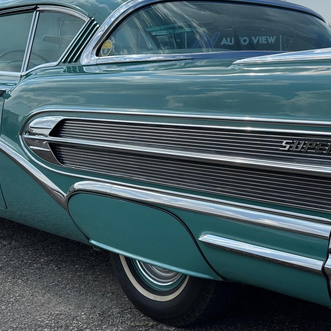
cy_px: 165
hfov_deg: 29.8
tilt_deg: -6.4
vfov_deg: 30.0
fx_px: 617
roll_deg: +1.0
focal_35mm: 57
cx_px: 219
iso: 64
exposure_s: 1/3425
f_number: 1.78
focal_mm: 6.76
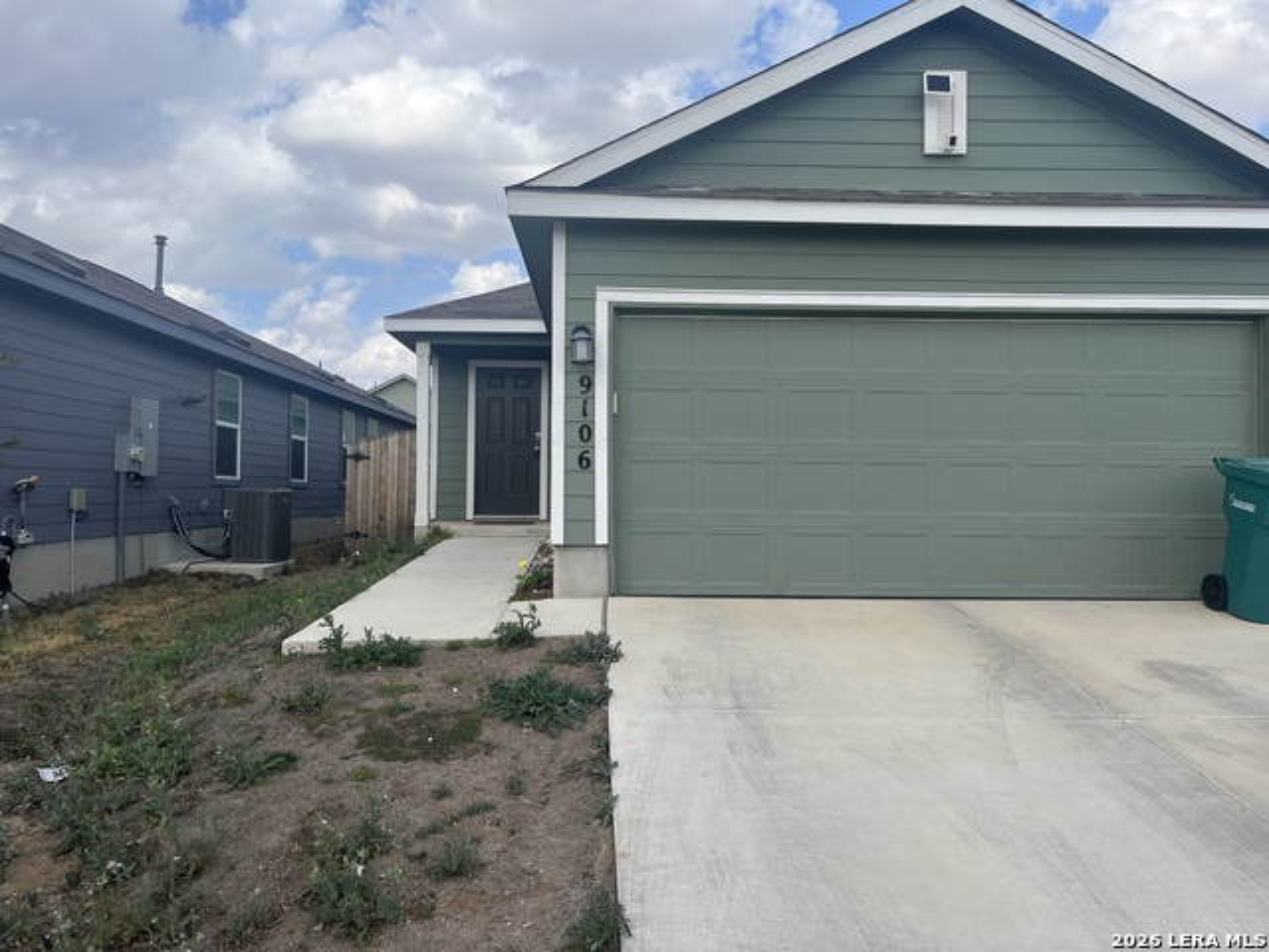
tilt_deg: +1.5
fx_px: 953
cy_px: 476
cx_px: 634
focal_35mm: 26
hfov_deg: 67.3
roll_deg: +0.0
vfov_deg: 53.1
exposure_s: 1/2632
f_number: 1.6
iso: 50
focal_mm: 5.1
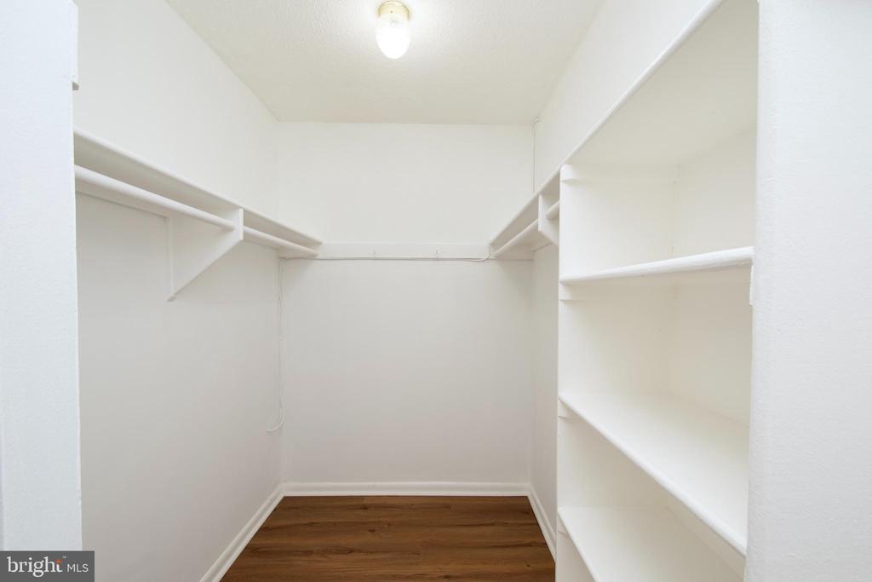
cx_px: 436
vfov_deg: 77.3
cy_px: 291
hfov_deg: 100.4
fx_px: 363
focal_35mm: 15
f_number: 7.1
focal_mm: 10
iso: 320
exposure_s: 1/40
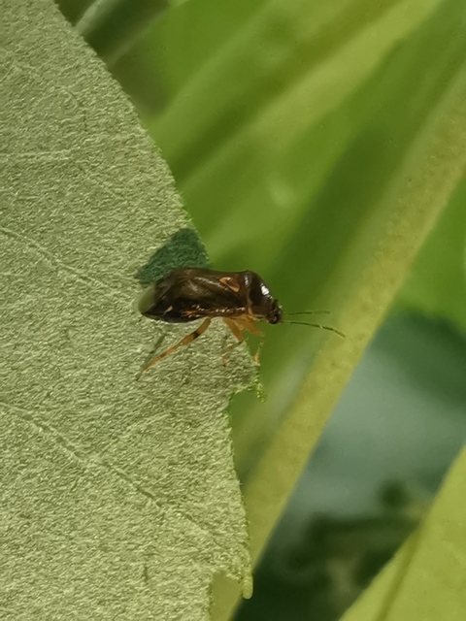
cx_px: 233
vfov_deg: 24.1
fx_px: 1454
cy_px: 310
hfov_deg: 18.2
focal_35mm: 81
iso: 50
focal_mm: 2.26
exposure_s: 1/104
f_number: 2.2
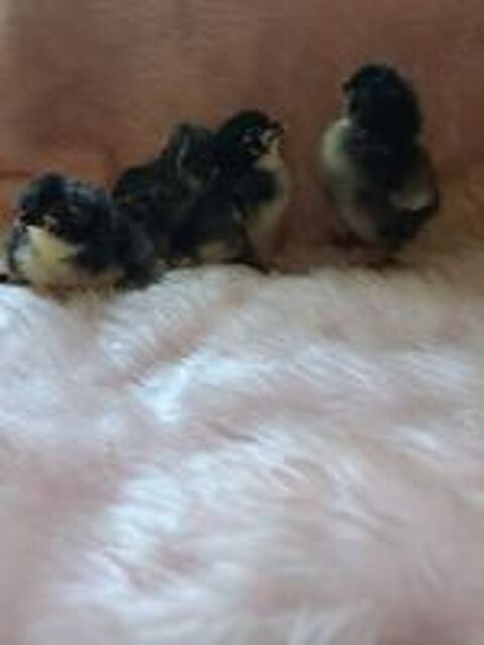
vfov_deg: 71.6
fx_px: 447
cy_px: 322
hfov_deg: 56.8
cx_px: 242
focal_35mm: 24
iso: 200
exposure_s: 1/50
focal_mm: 5.23
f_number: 1.8
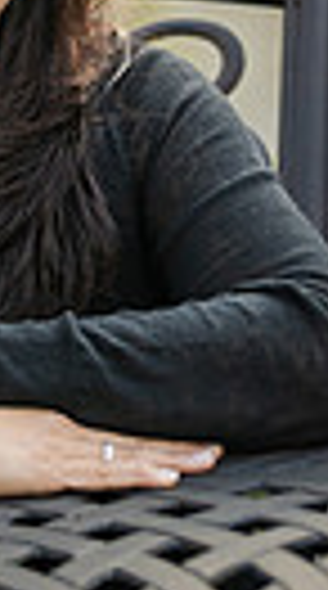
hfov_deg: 6.5
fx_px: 2865
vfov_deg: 11.4
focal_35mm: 184
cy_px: -176
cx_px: -103
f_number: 2.2
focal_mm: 51
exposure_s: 1/800
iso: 280
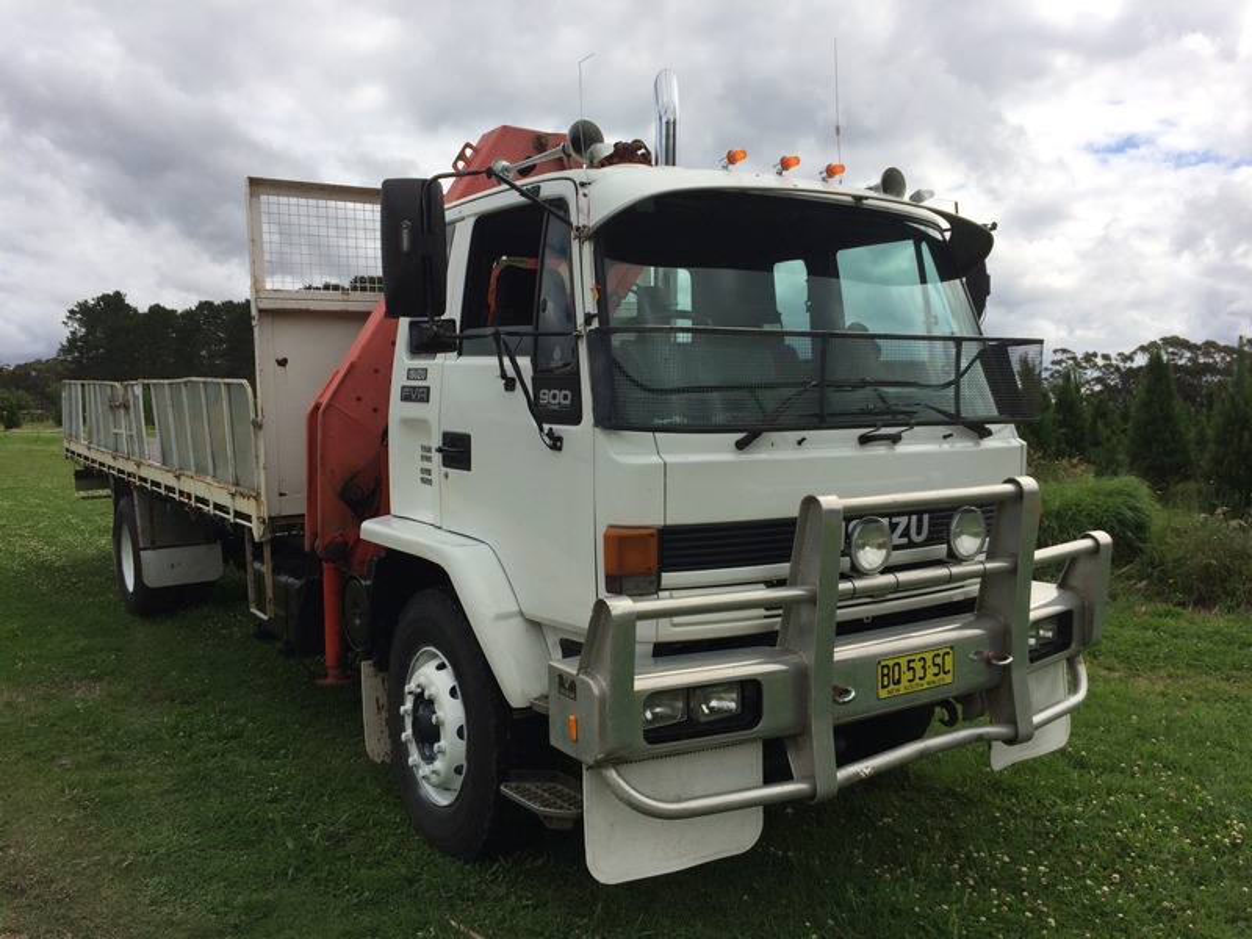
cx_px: 626
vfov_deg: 48.2
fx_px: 1049
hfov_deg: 61.7
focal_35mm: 29
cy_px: 470
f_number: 2.2
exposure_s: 1/3425
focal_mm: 4.15
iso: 32
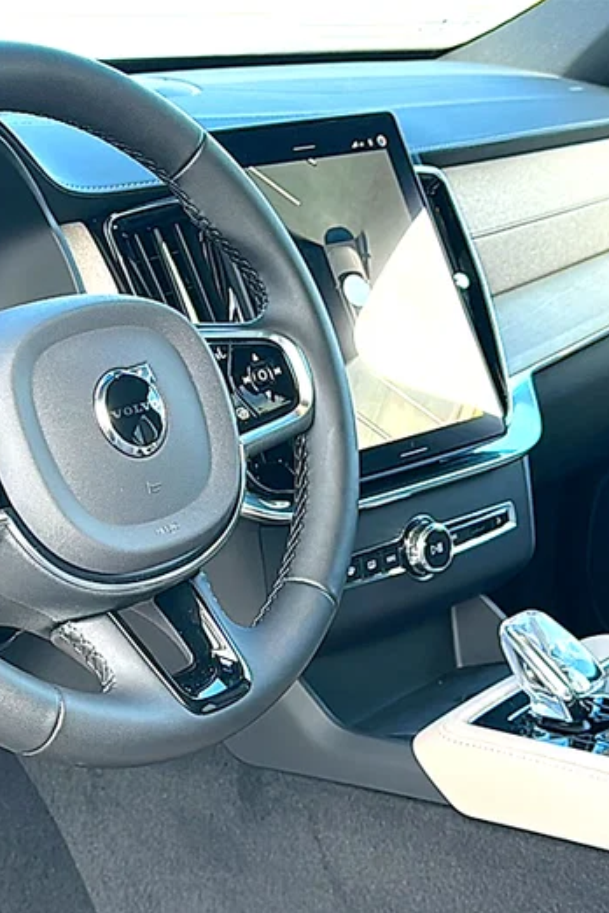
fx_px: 1345
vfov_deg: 37.5
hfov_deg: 25.3
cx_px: 184
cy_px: 457
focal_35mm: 53
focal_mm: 6.86
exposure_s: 1/227
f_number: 1.78
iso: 80
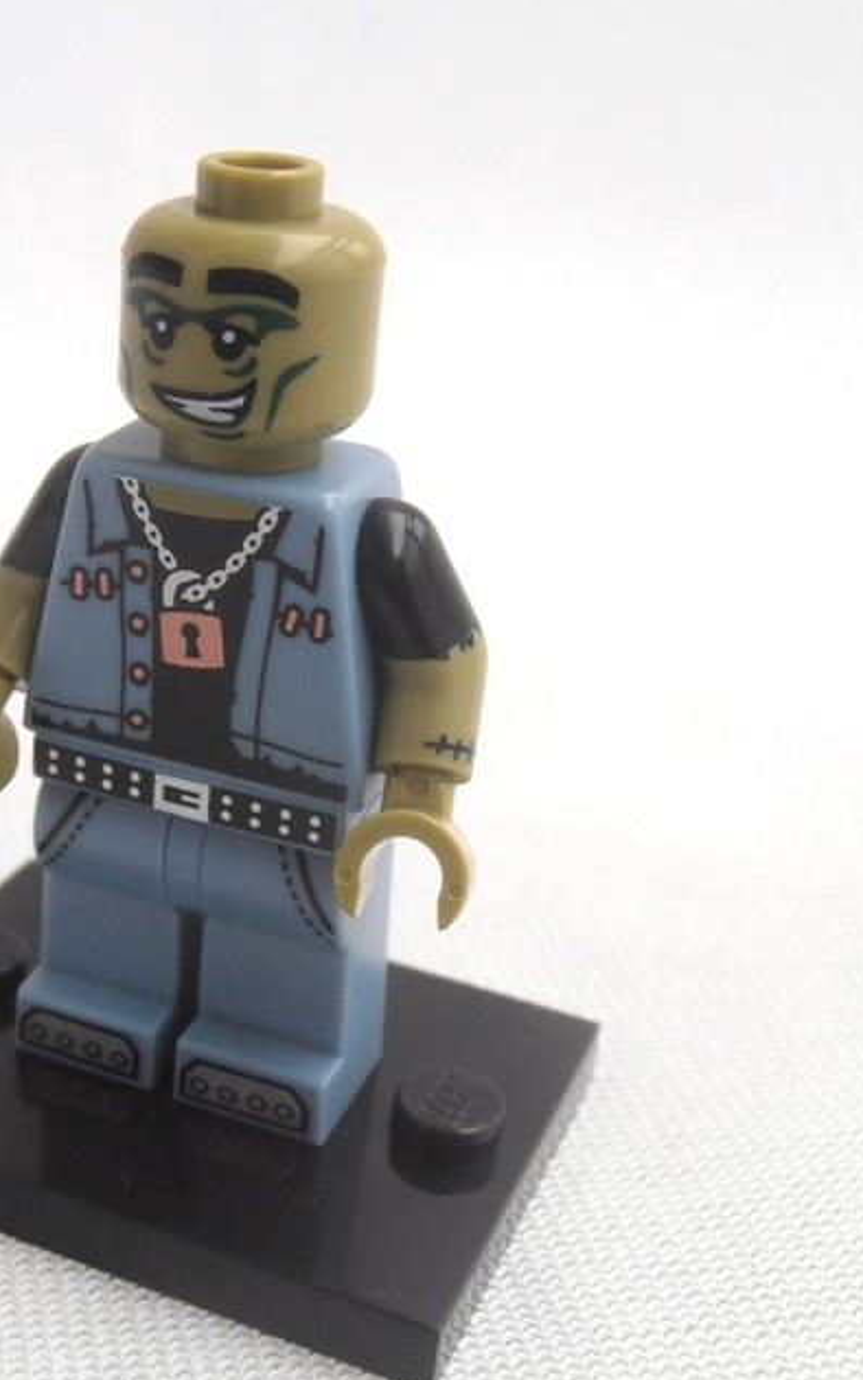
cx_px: 177
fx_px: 2106
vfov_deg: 36.3
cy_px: 693
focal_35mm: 56
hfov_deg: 22.8
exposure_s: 1/100
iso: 80
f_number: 3.9
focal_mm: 6.61
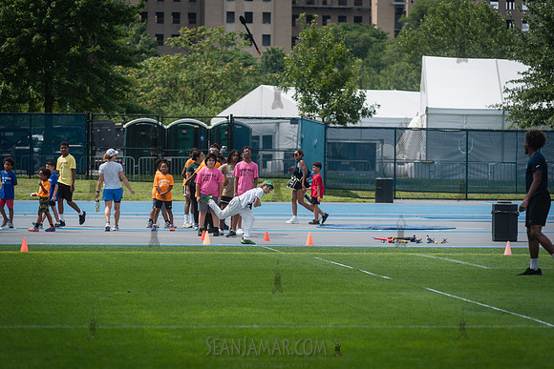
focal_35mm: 170
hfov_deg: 12.1
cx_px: 277
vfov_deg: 8.1
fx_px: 2617
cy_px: 184
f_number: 4
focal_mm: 170
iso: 160
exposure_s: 1/2000
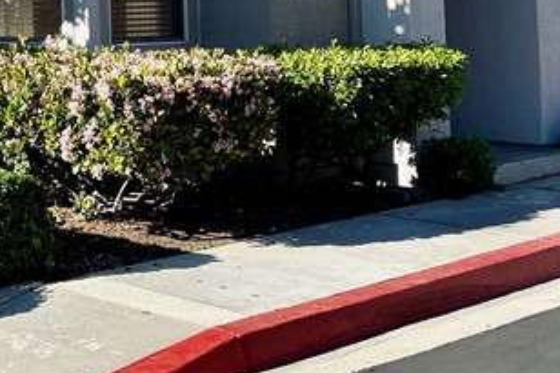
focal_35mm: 90
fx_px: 1399
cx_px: -120
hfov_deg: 21.0
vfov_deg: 14.4
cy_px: -142
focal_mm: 4.2
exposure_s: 1/1949
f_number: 1.6
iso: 32
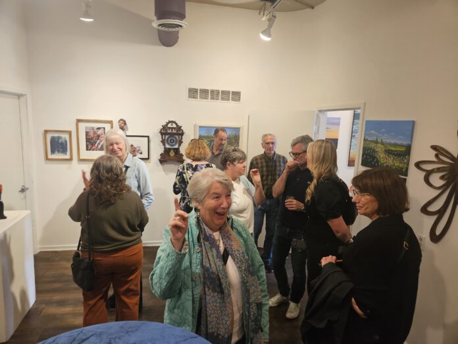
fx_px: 304
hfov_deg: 73.9
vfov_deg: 58.9
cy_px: 172
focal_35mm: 23
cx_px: 229
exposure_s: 1/120
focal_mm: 5.4
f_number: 1.8
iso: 250
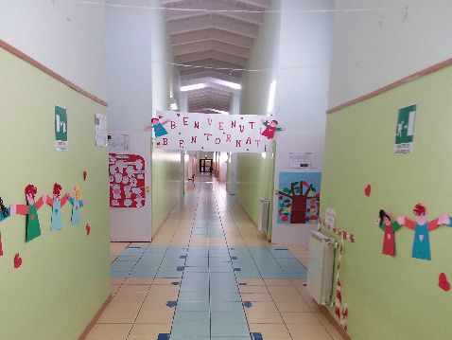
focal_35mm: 27
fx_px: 353
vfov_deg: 51.4
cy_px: 170
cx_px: 226
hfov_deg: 65.3
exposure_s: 1/100
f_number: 1.9
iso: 50
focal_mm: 2.91
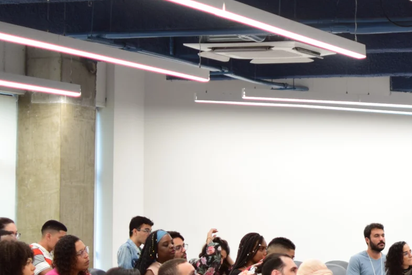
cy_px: 133
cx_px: 495
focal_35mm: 128
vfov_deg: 10.7
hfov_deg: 15.4
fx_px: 1467
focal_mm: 35
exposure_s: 1/250
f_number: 2.2
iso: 640
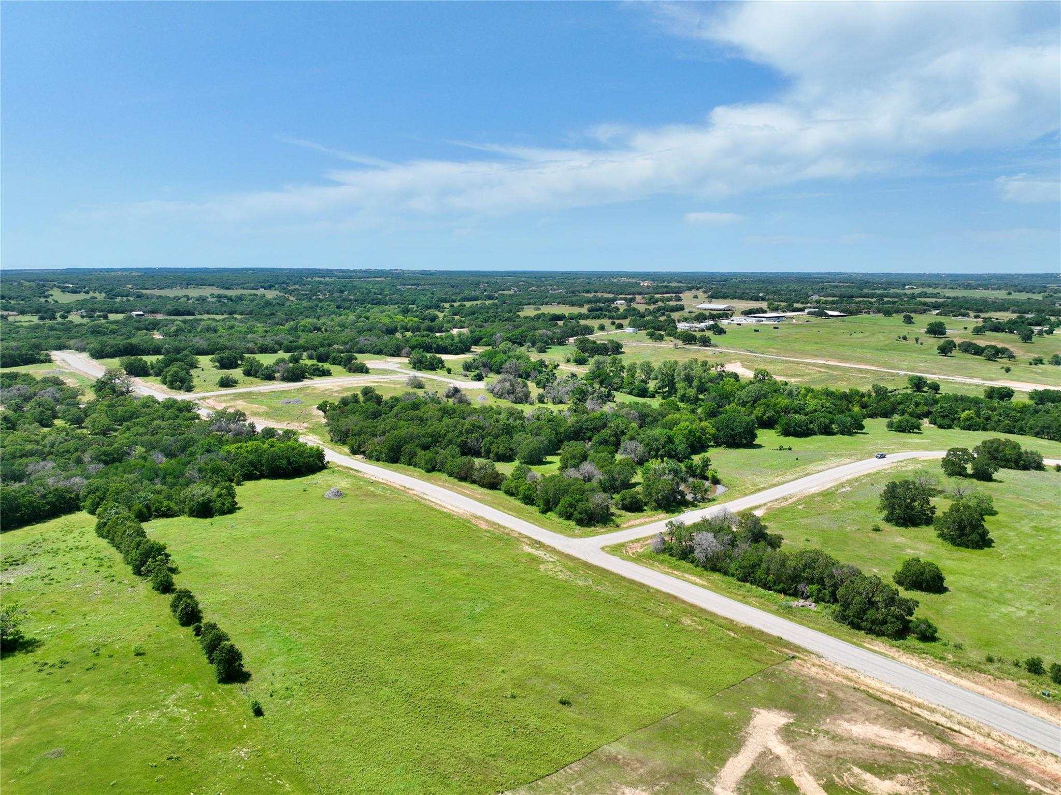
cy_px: 398
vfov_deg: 56.8
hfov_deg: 71.6
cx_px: 530
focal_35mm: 24
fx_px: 735
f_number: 2.8
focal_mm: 12.29
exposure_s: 1/2000
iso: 140
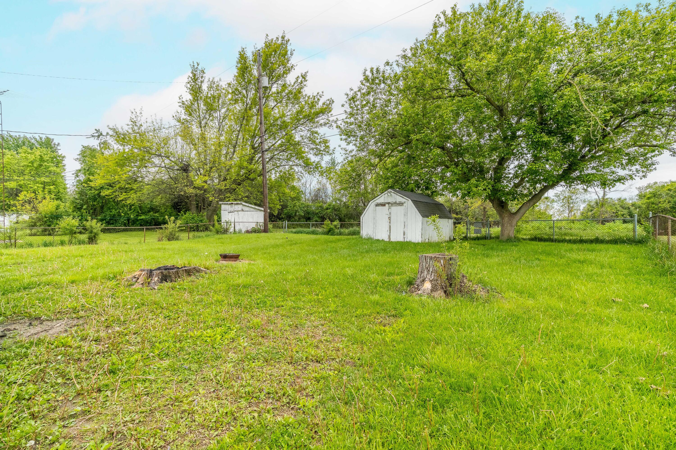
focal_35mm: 16
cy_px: 225
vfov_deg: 73.7
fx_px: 300
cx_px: 338
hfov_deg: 96.7
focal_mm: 16
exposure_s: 1/640
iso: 500
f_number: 8
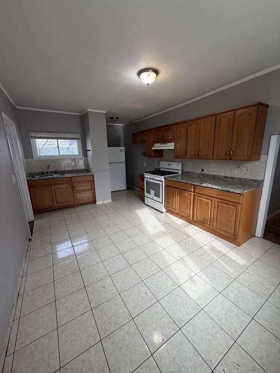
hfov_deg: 85.7
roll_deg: +1.0
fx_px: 151
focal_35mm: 14
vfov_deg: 102.1
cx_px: 140
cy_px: 186
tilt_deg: -12.7
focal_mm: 2.22
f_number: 2.2
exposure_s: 1/120
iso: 125
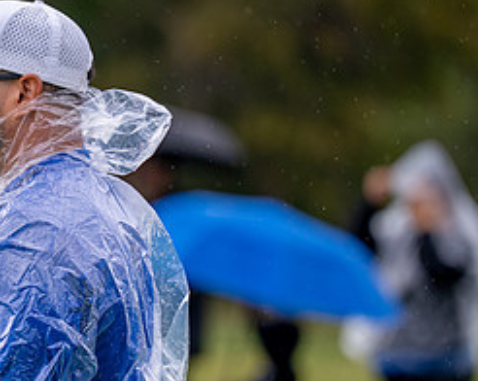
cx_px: 43
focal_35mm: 472
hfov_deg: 4.1
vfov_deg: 3.3
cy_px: 266
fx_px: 6667
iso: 400
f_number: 2.8
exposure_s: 1/1600
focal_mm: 178
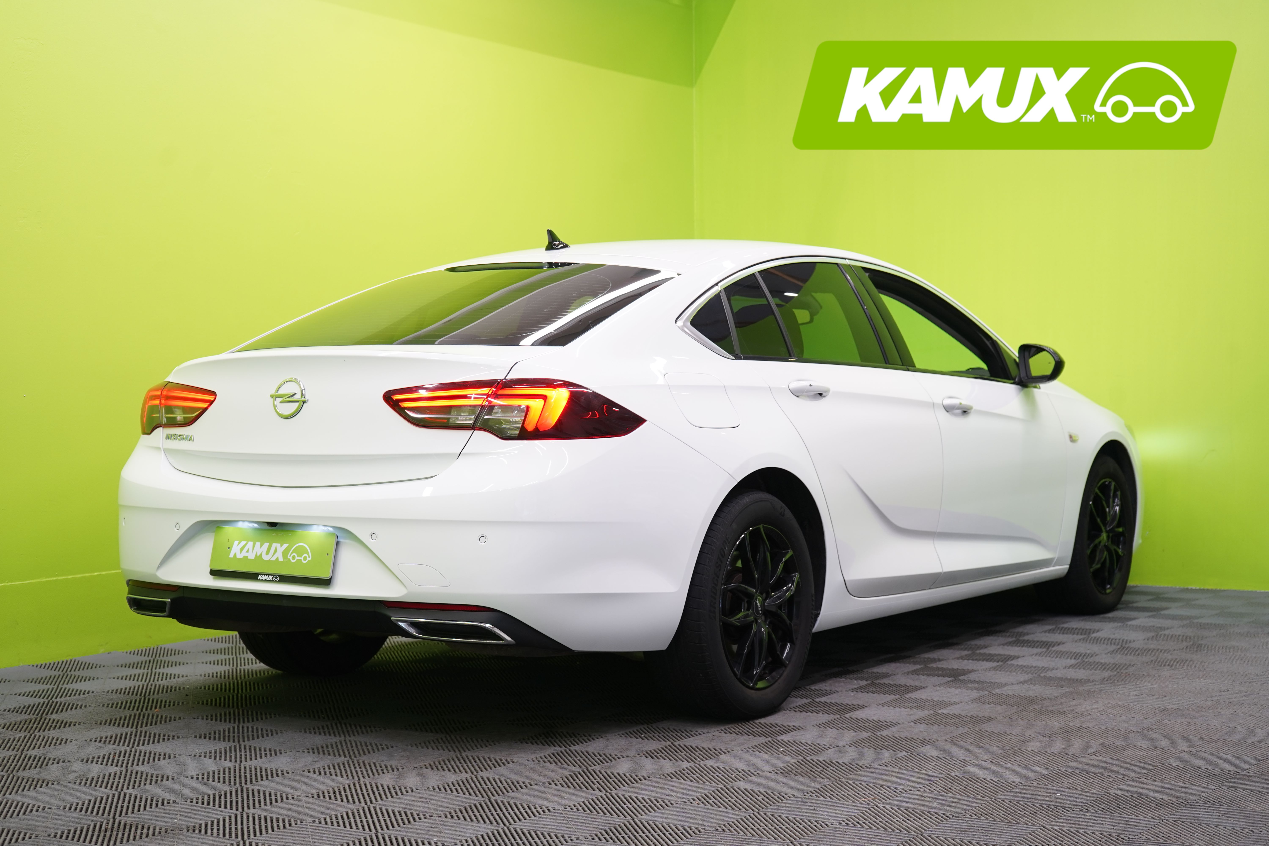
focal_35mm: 53
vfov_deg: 25.5
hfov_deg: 37.5
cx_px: 634
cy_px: 423
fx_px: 1868
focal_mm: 53
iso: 400
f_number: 5
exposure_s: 1/30
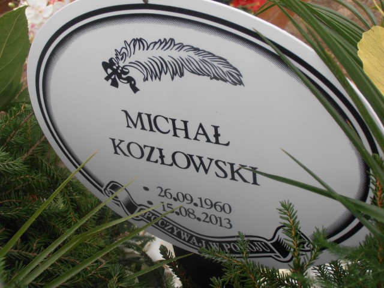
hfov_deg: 33.8
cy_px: 144
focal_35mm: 57
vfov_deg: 25.7
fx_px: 632
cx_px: 192
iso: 80
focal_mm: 10.04
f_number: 4.5
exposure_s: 1/320
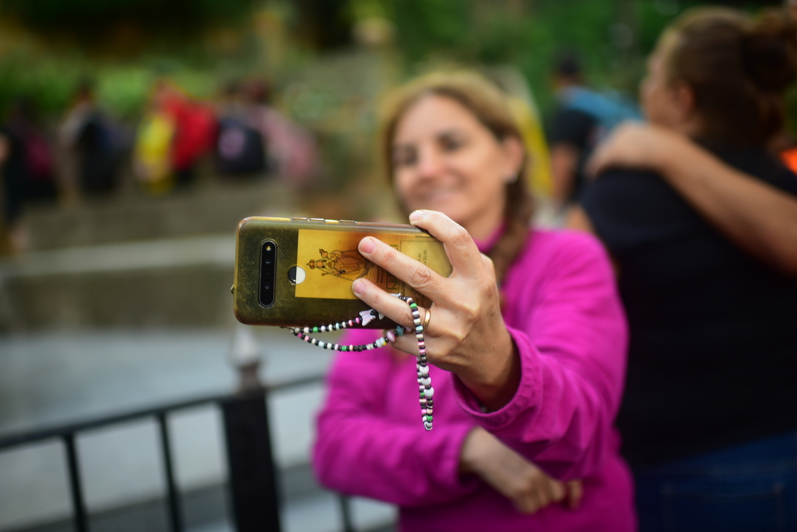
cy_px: 266
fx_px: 775
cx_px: 398
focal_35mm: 35
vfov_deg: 37.9
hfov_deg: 54.4
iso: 320
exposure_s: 1/125
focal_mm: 35
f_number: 1.4
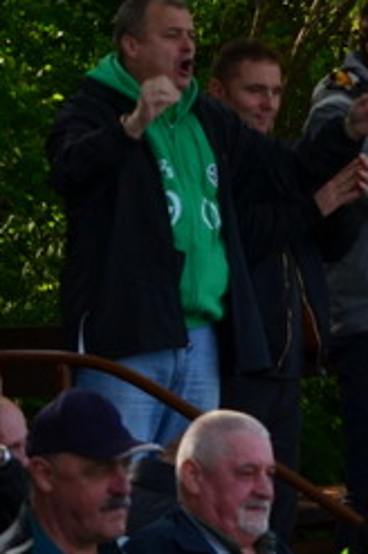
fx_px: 6535
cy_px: 513
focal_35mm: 425
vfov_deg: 4.9
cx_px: 716
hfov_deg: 3.2
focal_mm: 70
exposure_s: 1/400
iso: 250
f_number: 7.1
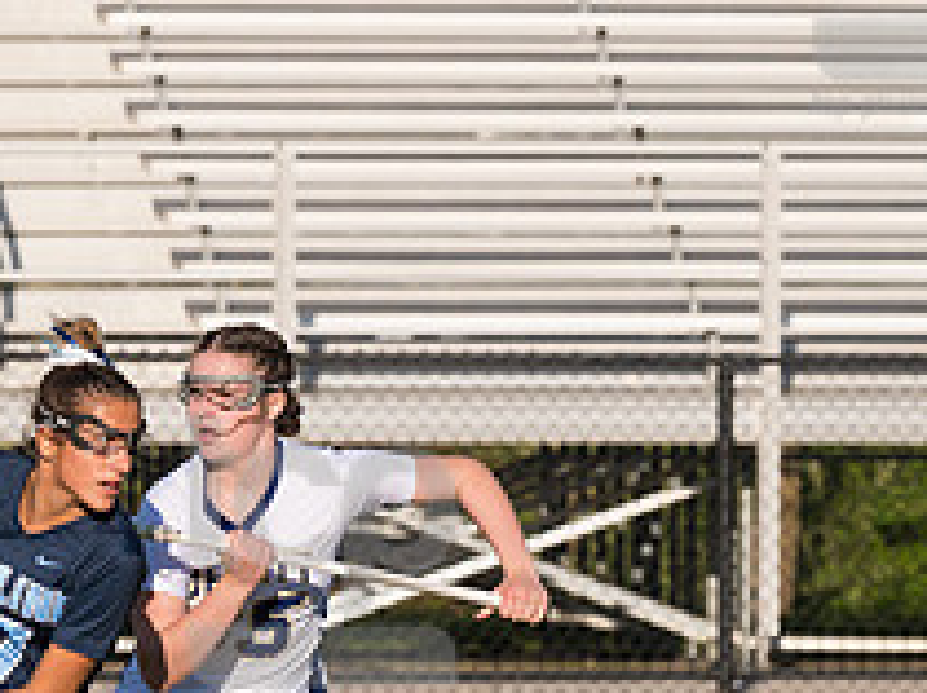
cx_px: 322
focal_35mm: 797
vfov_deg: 1.9
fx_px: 21319
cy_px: 569
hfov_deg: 2.5
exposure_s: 1/1600
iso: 250
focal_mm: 200
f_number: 5.6
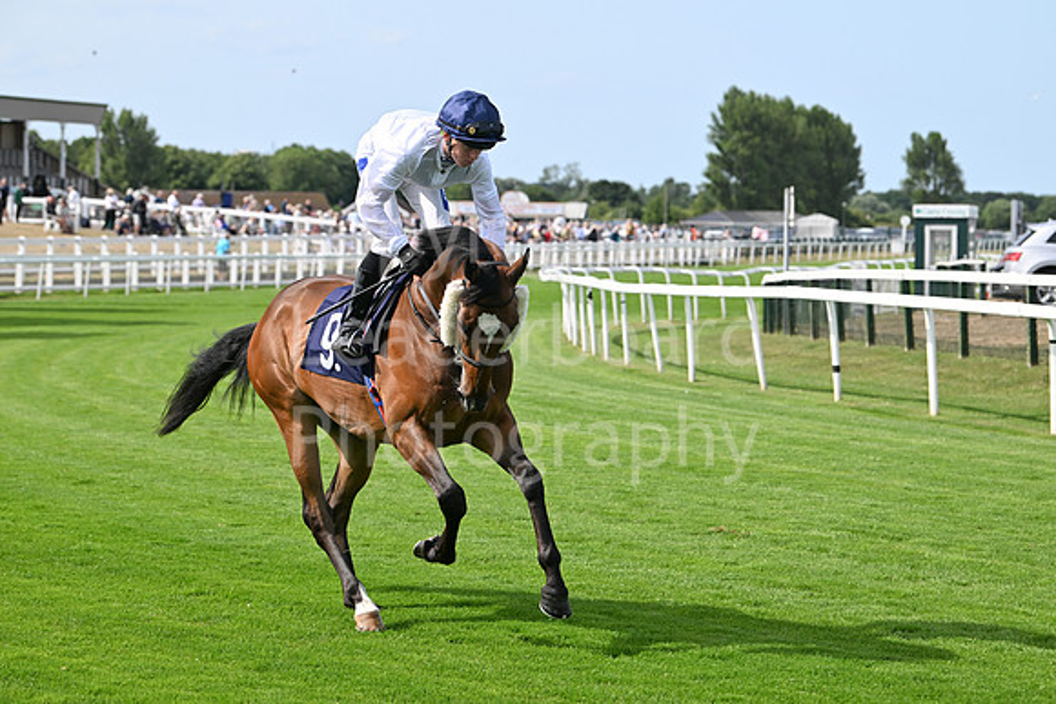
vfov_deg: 12.2
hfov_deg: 18.3
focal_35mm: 112
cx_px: 528
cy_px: 352
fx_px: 3286
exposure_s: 1/2000
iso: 400
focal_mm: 112
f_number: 5.6
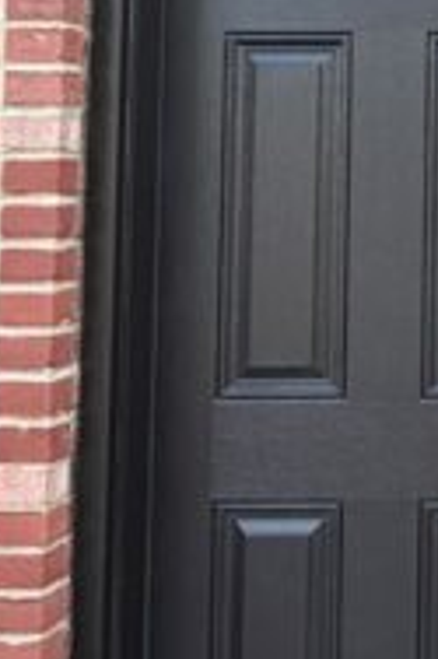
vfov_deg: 31.1
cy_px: 84
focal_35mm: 62
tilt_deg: +3.7
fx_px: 1134
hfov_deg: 18.0
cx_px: 757
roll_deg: +0.7
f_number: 2.2
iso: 80
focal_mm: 2.22
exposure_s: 1/121
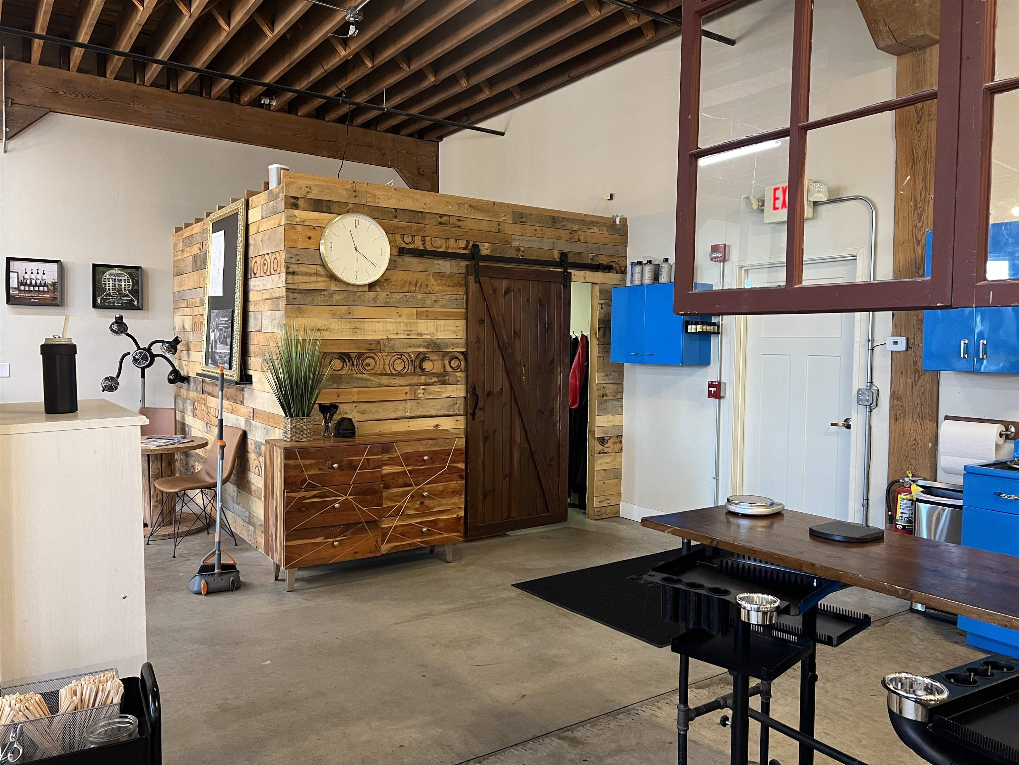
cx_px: 510
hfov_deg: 67.3
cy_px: 382
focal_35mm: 26
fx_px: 765
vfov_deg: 53.1
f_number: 1.5
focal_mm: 5.7
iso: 200
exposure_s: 1/60
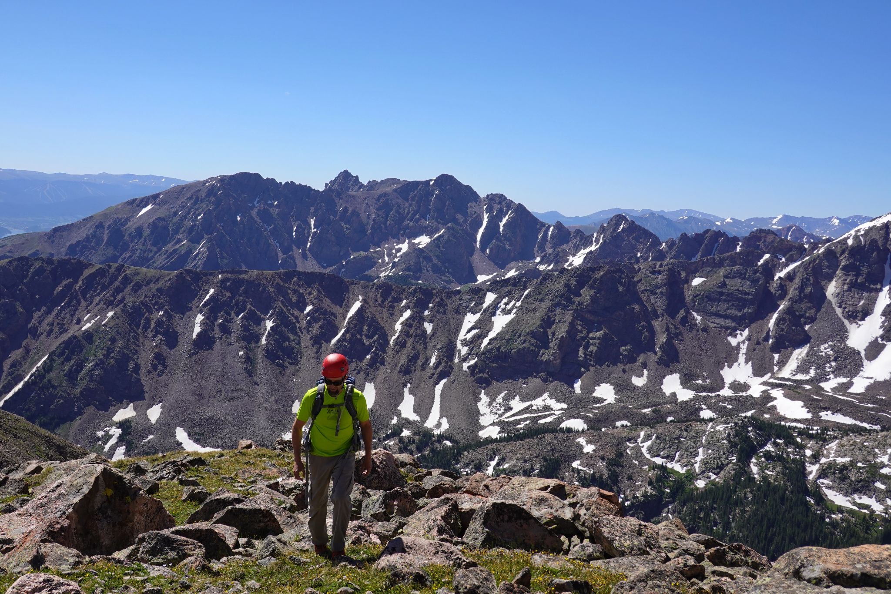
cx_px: 446
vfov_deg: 31.9
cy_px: 297
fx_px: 1039
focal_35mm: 42
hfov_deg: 46.4
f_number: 5.6
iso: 100
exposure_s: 1/500
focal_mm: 15.59
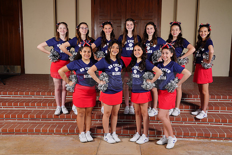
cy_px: 78
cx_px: 116
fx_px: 284
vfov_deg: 30.5
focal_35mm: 44
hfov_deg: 44.5
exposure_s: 1/200
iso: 200
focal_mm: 44
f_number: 6.3
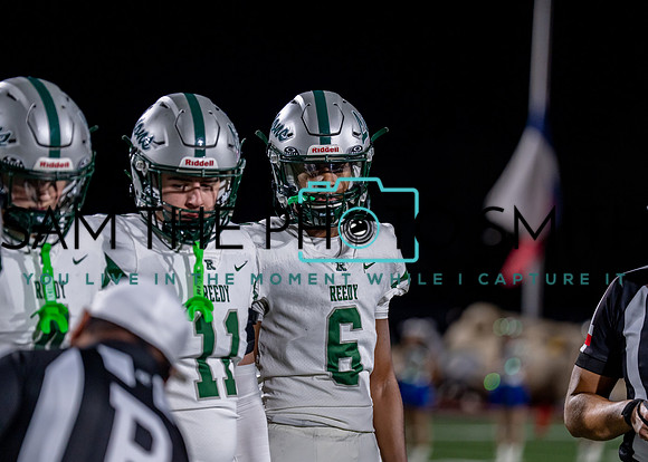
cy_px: 243
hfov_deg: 10.8
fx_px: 3430
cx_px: 311
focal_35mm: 186
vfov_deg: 7.7
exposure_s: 1/1000
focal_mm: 168
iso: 1600
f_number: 2.8
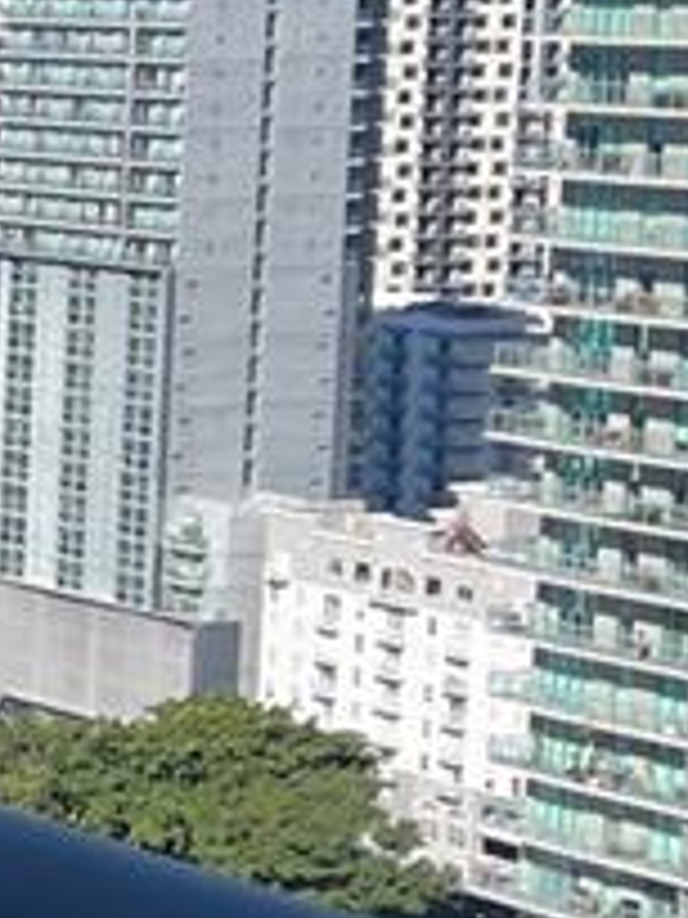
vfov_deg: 12.9
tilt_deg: -6.6
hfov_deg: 8.5
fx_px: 4055
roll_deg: -0.1
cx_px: -1156
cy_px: 410
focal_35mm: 153
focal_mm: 5.7
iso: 50
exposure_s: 1/4831
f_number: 1.5
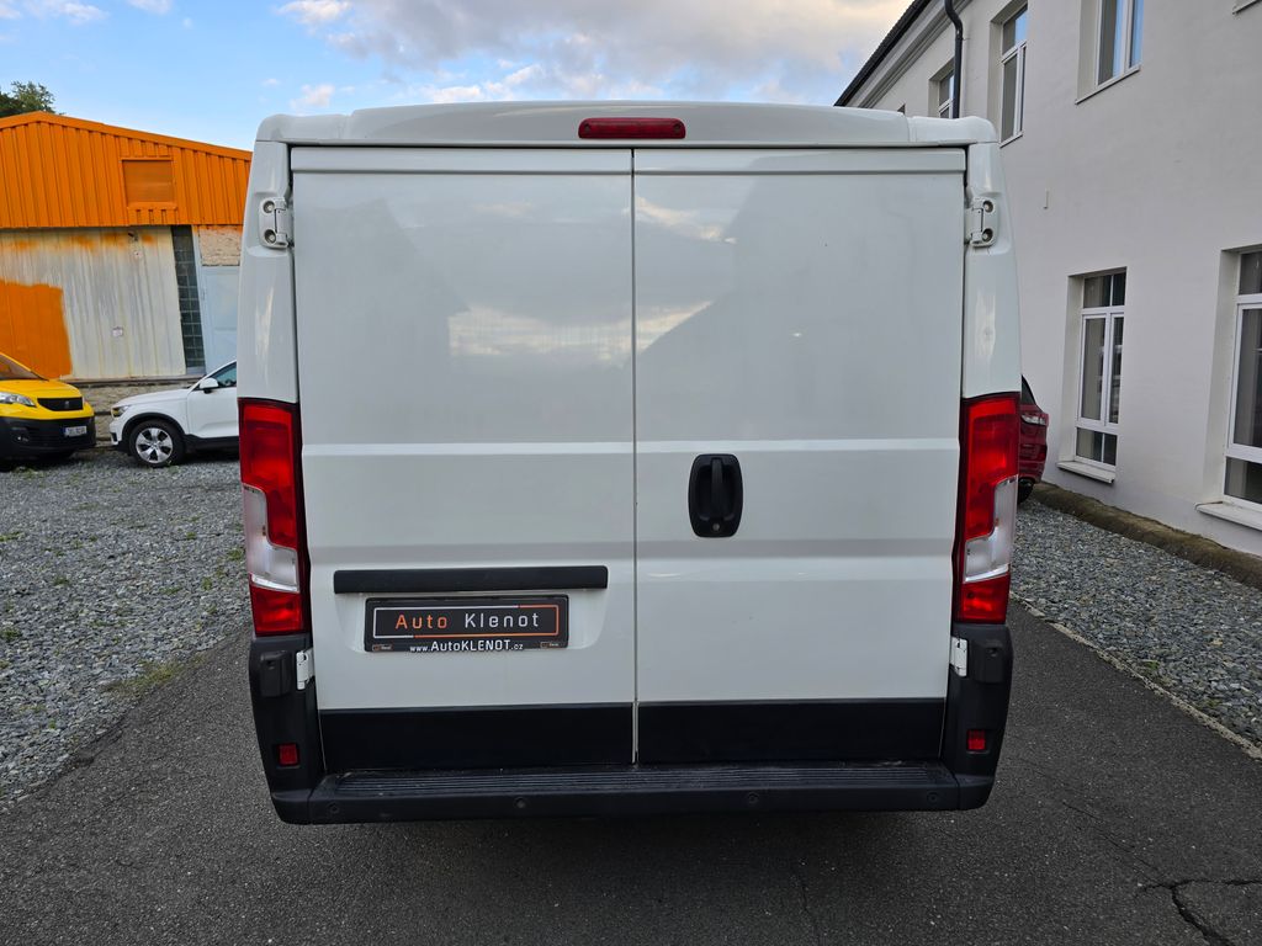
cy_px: 473
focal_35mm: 23
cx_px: 631
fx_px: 839
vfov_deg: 58.9
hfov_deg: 73.9
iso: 12
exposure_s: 1/193
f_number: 1.7
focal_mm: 6.3
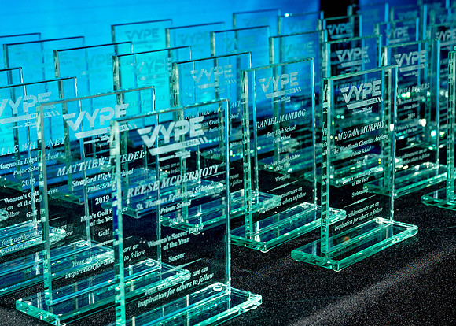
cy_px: 146
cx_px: 303
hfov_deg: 28.8
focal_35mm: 68
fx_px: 882
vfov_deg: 20.9
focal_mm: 40
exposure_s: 1/125
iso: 400
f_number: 5.6
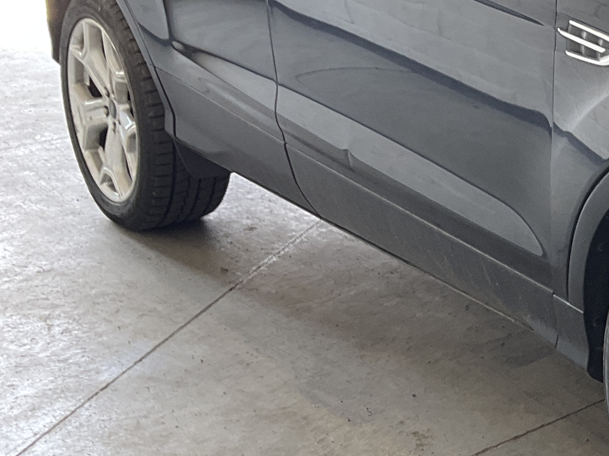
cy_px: 134
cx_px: 854
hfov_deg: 21.0
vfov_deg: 17.9
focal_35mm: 82
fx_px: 1442
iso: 50
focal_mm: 3
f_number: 1.8
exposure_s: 1/60
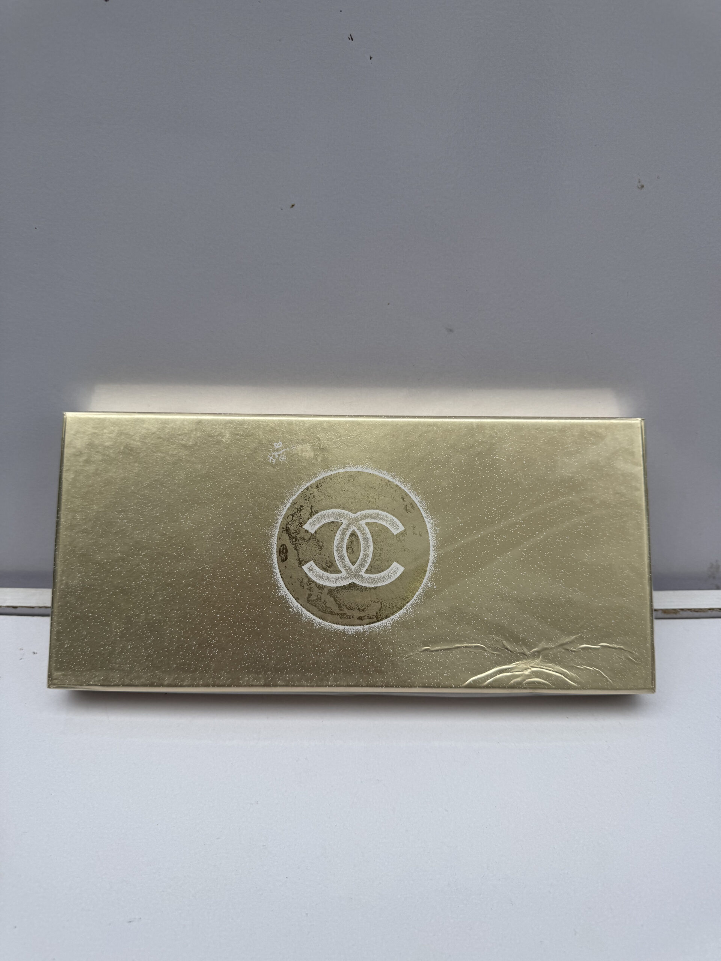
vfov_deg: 71.6
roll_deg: +0.3
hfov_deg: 56.8
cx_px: 360
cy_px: 480
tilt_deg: -27.3
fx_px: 667
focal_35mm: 24
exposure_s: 1/3802
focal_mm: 6.76
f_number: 1.78
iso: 80
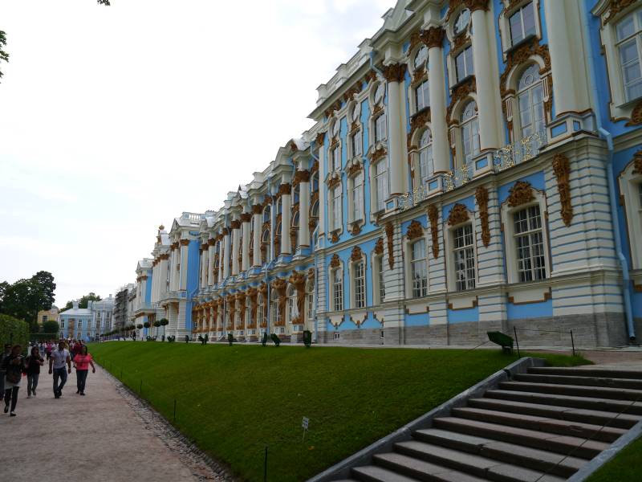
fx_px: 519
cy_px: 241
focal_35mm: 28
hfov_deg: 63.4
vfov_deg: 49.7
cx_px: 321
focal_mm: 14
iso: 160
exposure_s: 1/400
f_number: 7.1
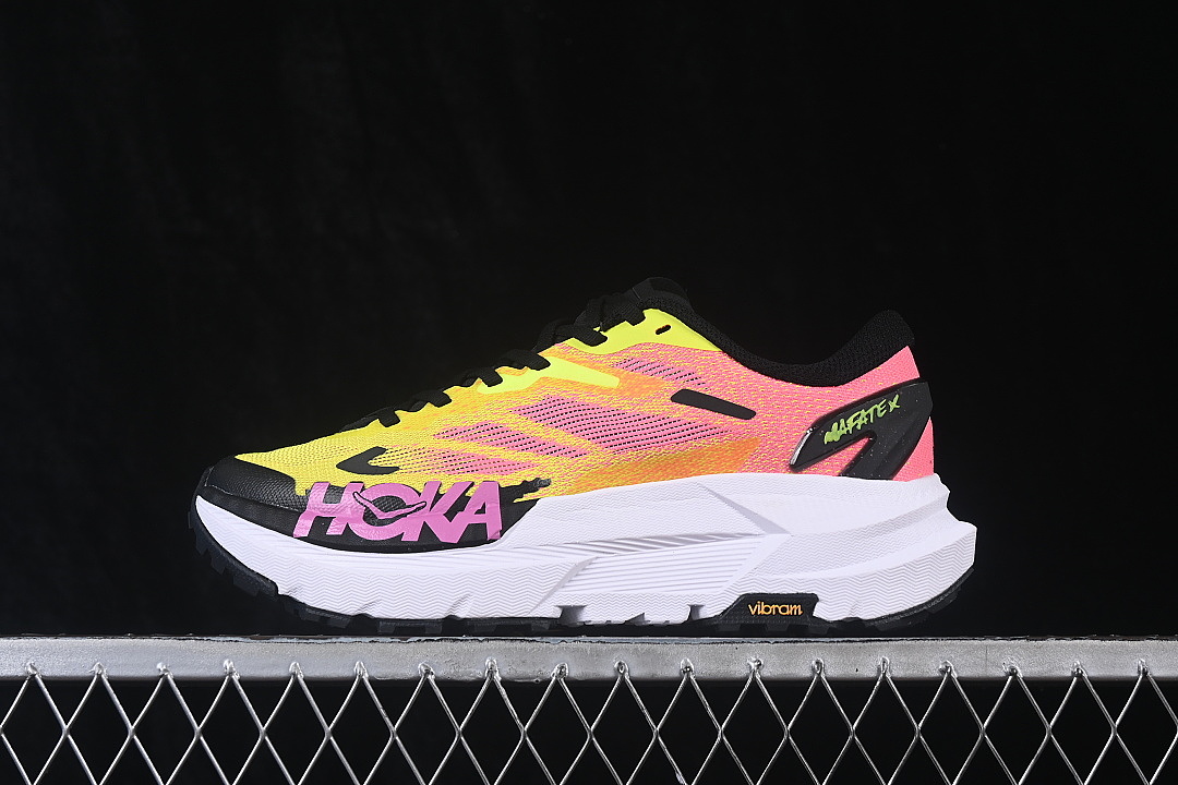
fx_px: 2454
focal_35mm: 75
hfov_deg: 27.0
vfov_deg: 18.2
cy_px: 392
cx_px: 589
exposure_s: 1/80
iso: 160
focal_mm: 50
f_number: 8
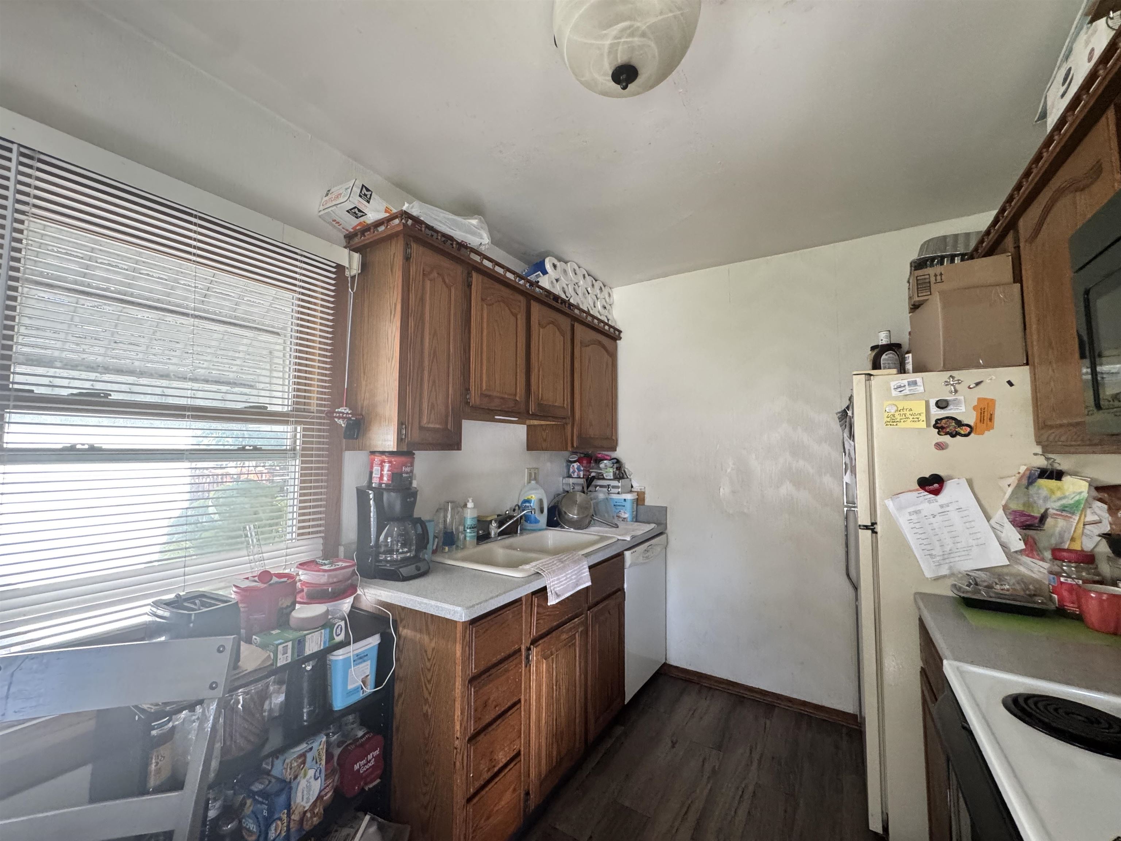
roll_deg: -0.5
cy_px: 420
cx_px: 560
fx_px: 453
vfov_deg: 85.7
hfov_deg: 102.1
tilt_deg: +3.5
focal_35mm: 14
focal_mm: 2.22
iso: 320
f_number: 2.2
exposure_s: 1/86
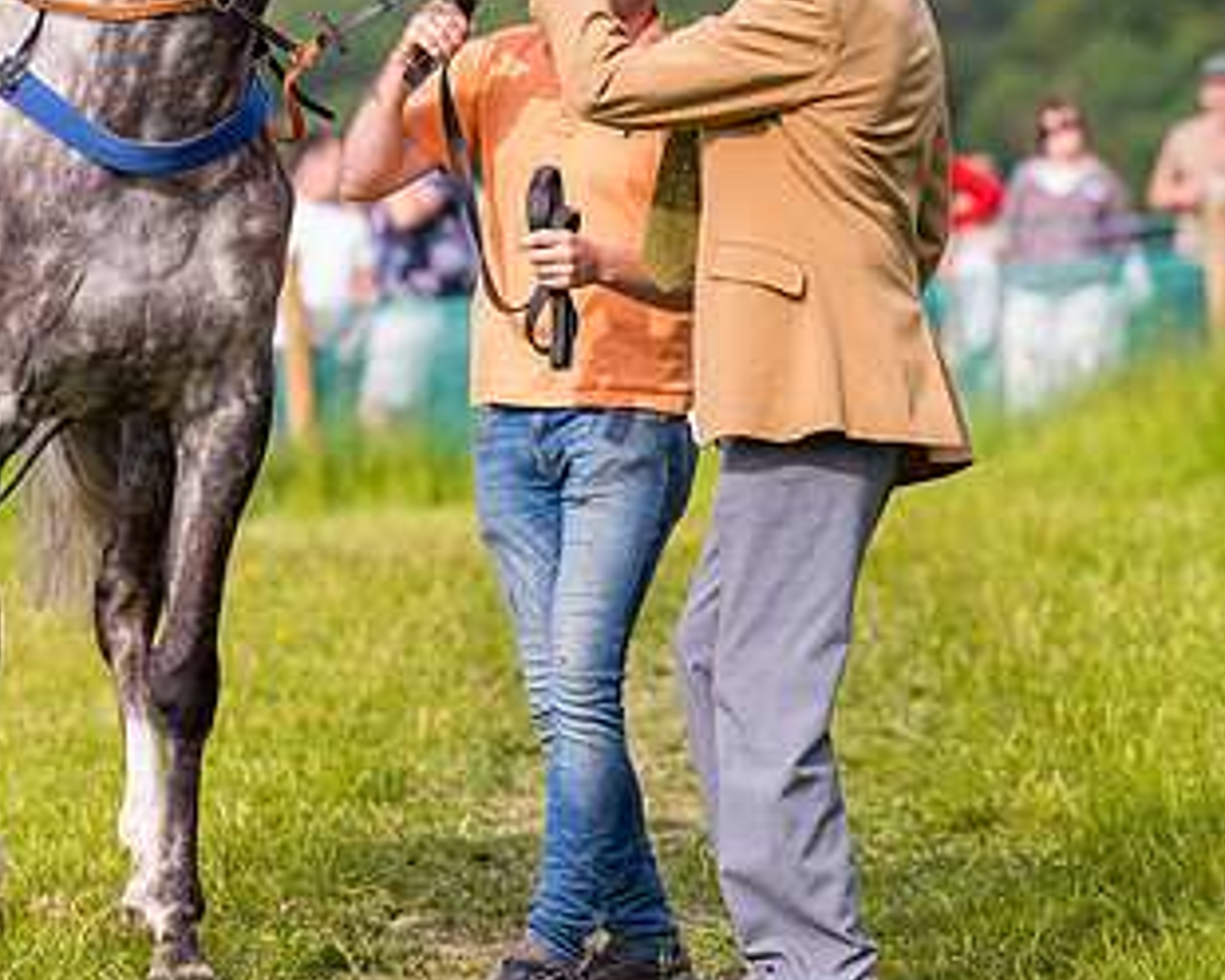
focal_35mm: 321
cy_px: 422
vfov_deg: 4.8
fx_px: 11638
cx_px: 513
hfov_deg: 6.0
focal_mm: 135
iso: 50
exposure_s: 1/400
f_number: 3.2
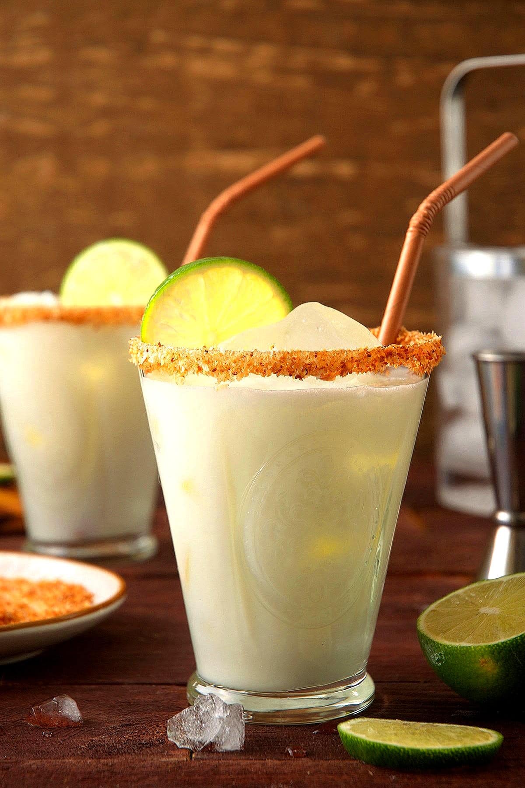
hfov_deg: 14.7
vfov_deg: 21.9
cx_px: 262
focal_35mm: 93
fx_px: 2034
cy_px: 394
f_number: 8
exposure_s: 1/100
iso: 100
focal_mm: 62
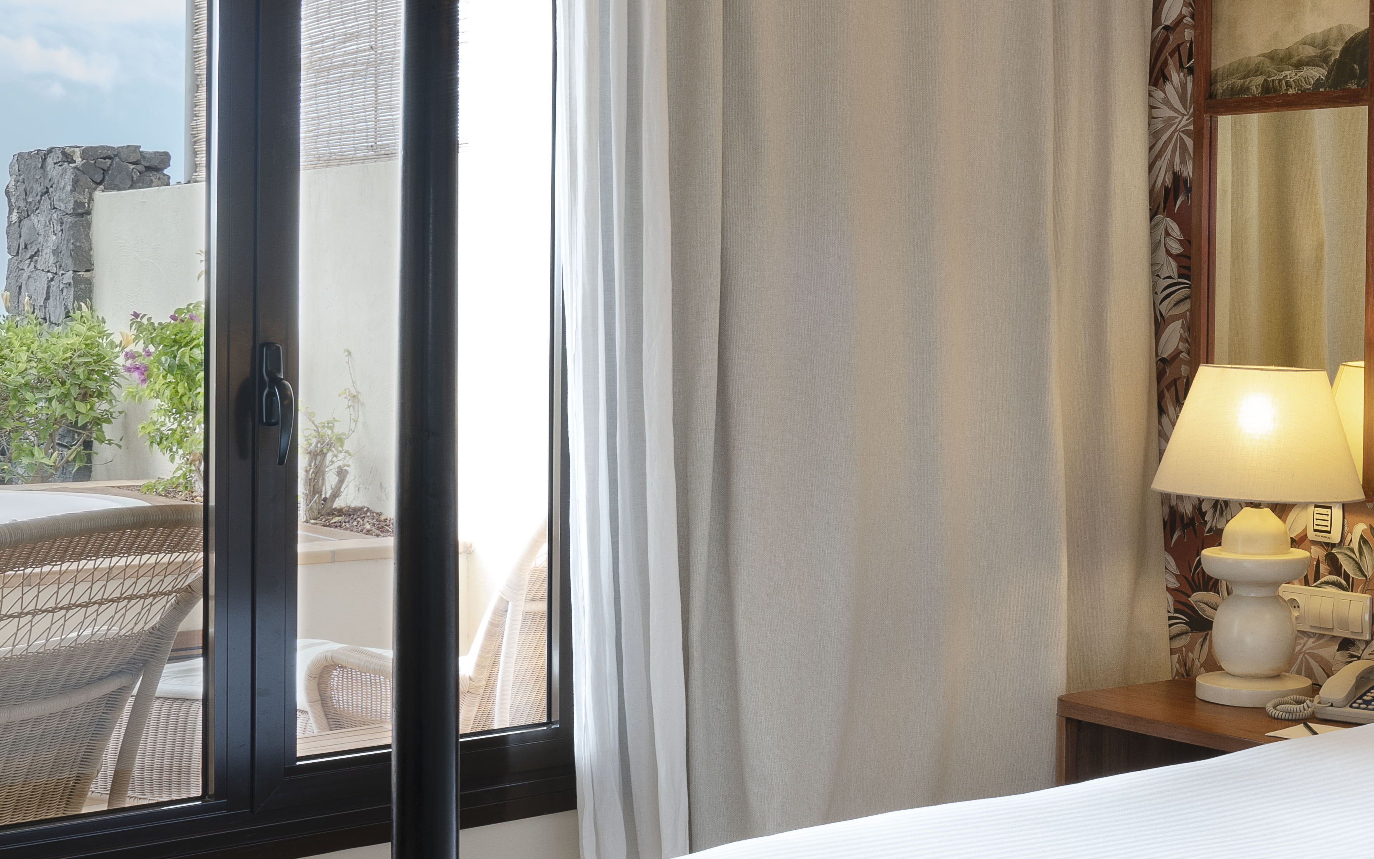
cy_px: 335
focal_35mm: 55
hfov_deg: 35.9
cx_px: 1053
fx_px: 2060
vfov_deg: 23.5
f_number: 16
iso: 200
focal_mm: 24
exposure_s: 1/5
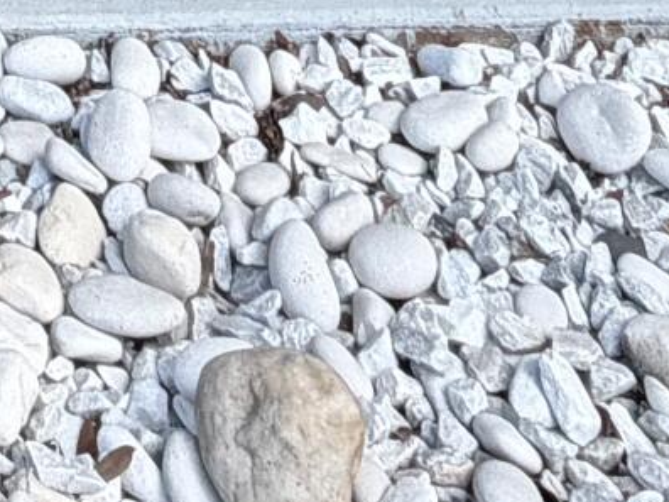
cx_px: -240
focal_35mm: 106
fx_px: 2049
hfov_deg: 17.2
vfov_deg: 9.6
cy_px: -1141
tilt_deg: -4.1
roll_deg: +0.9
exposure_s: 1/502
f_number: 2.2
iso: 64
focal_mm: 2.22
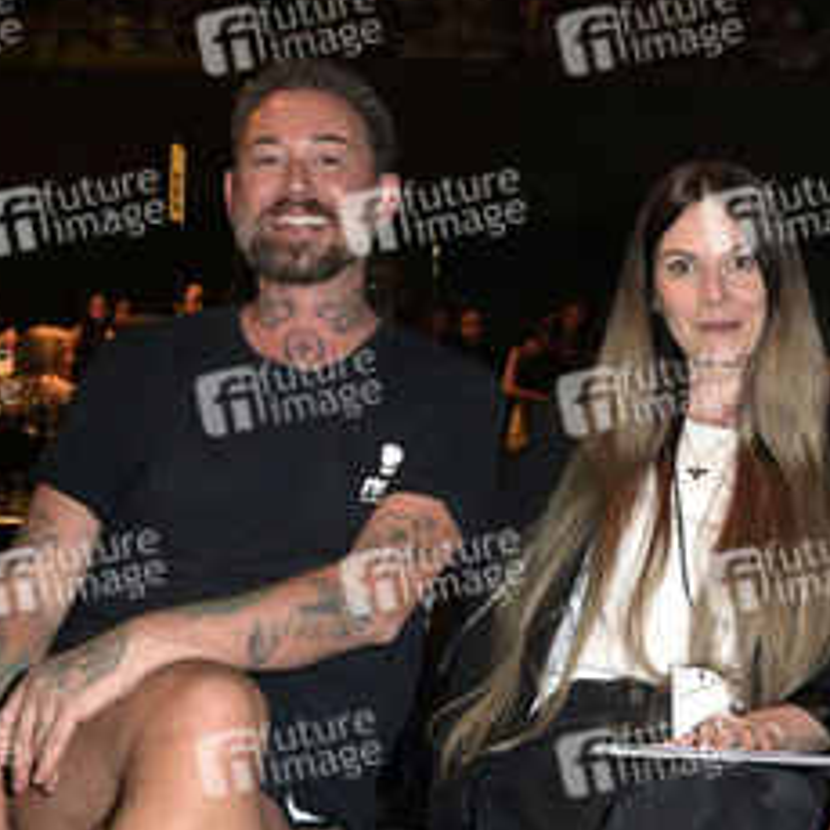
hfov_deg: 27.8
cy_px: 484
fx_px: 1628
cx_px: 698
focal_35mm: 60
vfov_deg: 28.6
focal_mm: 36
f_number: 5.6
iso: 2500
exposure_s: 1/60
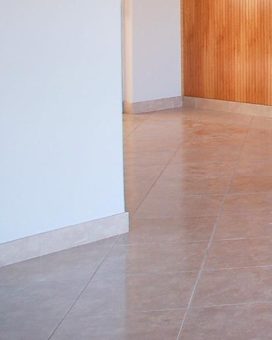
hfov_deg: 14.5
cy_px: -34
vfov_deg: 21.1
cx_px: 558
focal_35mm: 86
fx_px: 865
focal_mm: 18
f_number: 5
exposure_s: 1/100
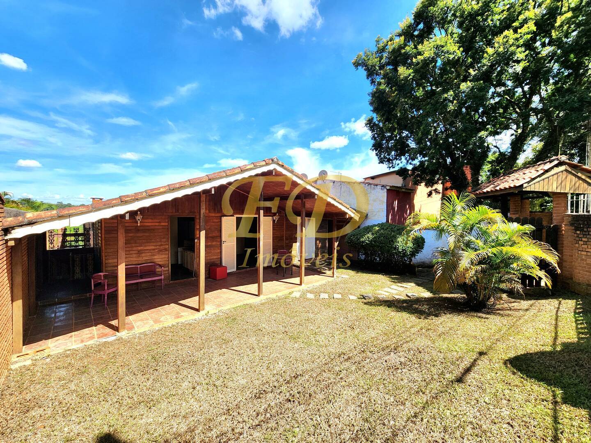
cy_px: 222
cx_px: 296
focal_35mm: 13
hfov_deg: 106.2
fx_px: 222
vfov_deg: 89.9
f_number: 2.2
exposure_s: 1/1429
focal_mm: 2.2
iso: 50
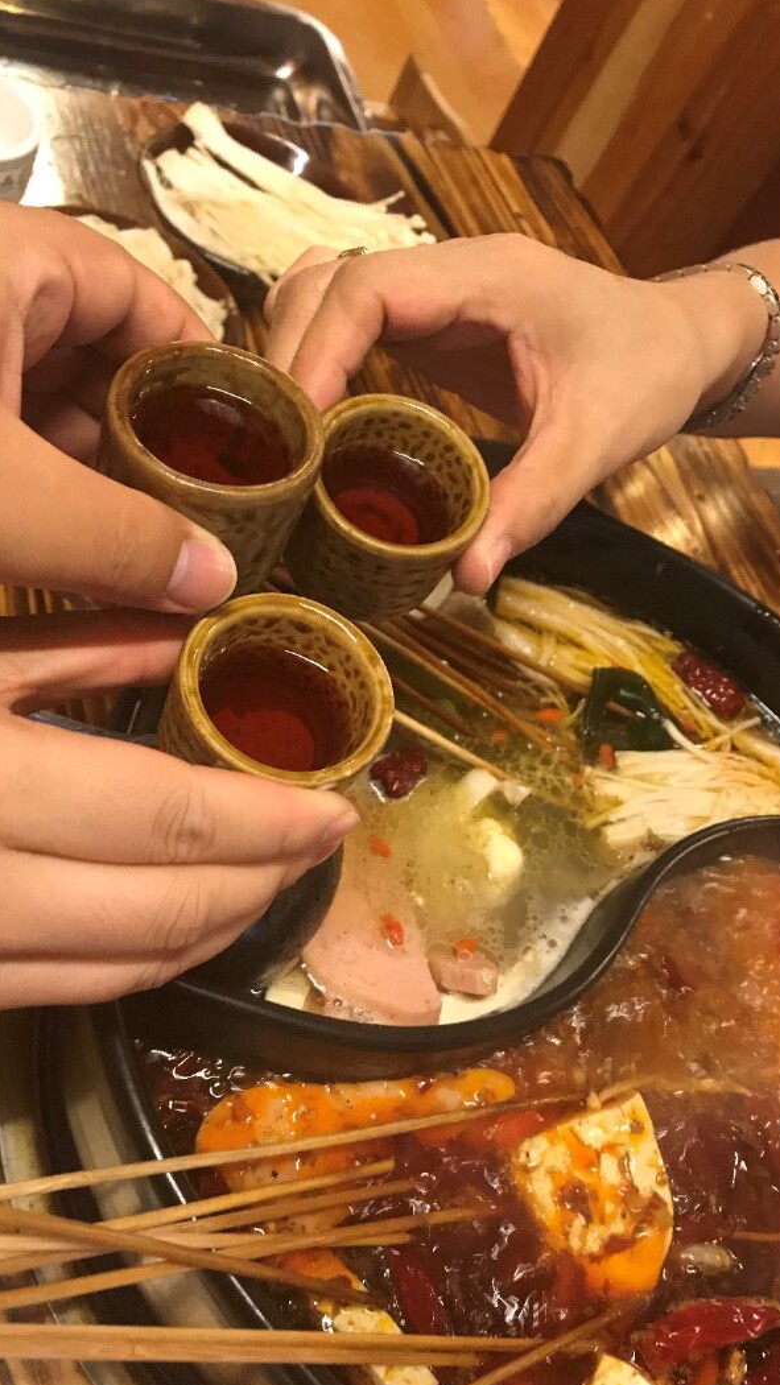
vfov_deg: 62.6
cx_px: 293
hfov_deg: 37.6
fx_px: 1139
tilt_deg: -51.1
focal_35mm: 31
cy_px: 694
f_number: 1.8
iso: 100
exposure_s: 1/9
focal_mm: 3.99
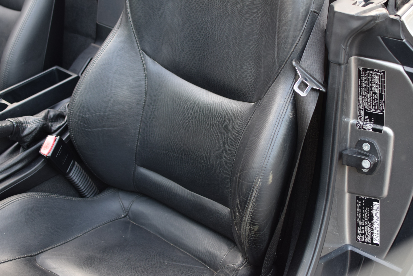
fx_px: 603
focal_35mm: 52
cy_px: 138
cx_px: 206
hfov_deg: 37.8
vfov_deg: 25.8
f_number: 3.5
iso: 800
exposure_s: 1/60
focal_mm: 35
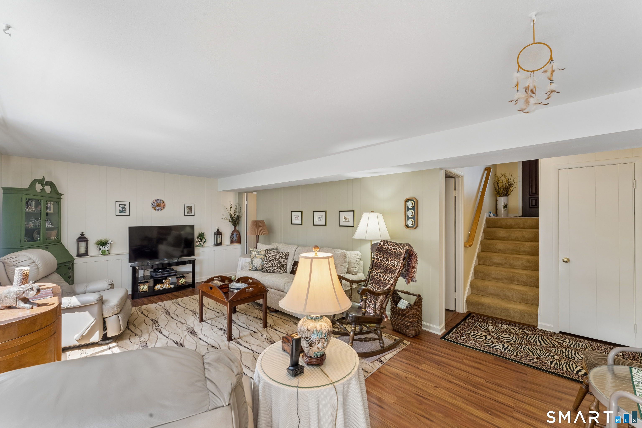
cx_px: 321
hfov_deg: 101.9
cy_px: 214
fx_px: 260
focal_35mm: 15
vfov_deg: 78.8
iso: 400
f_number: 13
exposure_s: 1/15
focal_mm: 14.6
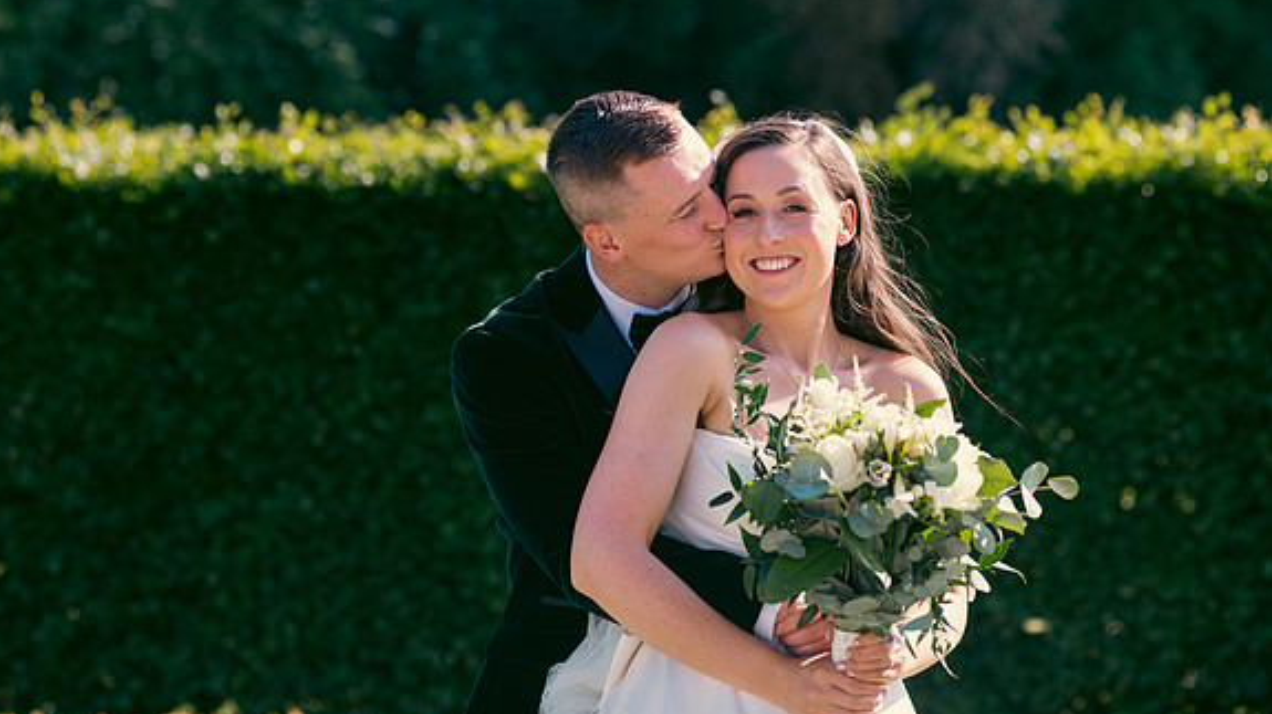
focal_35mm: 111
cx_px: 633
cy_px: 344
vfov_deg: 10.9
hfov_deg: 19.3
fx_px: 3743
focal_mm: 105
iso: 200
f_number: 3.5
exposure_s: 1/640
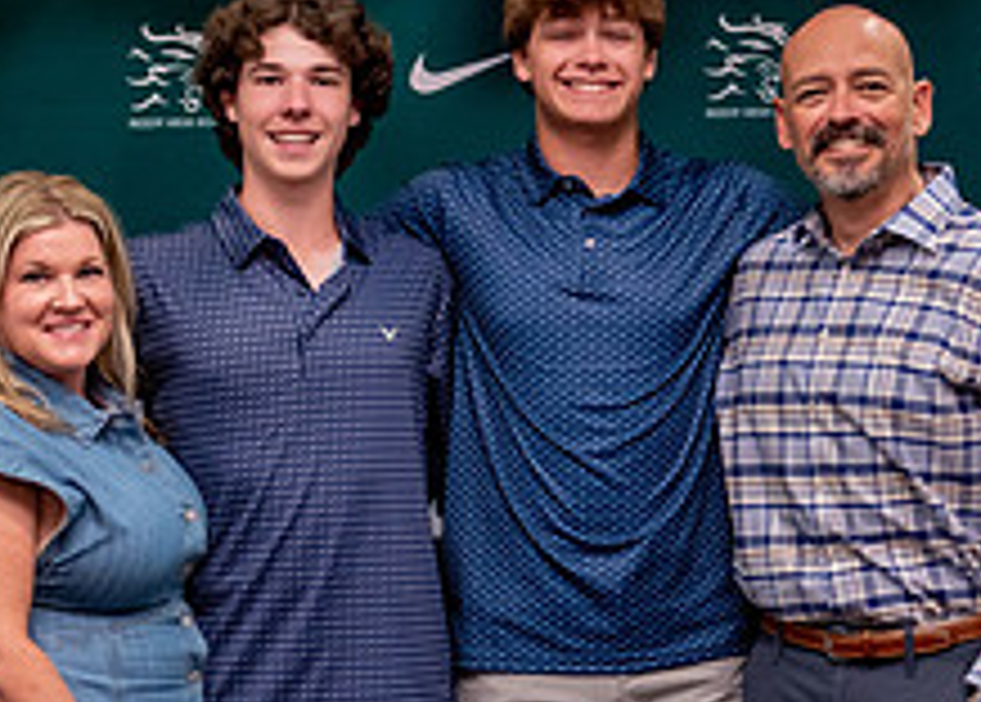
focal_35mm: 145
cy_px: 591
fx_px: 4042
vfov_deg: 9.9
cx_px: 662
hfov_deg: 13.8
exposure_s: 1/320
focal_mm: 50
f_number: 1.2
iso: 800
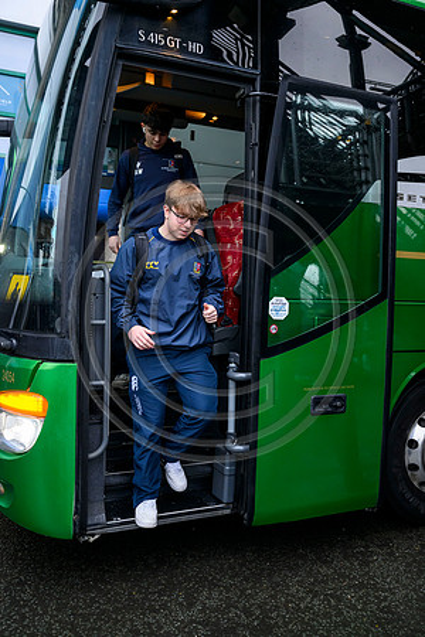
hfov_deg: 41.1
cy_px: 318
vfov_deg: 58.7
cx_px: 212
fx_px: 567
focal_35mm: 32
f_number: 3.5
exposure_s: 1/800
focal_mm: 32
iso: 3200
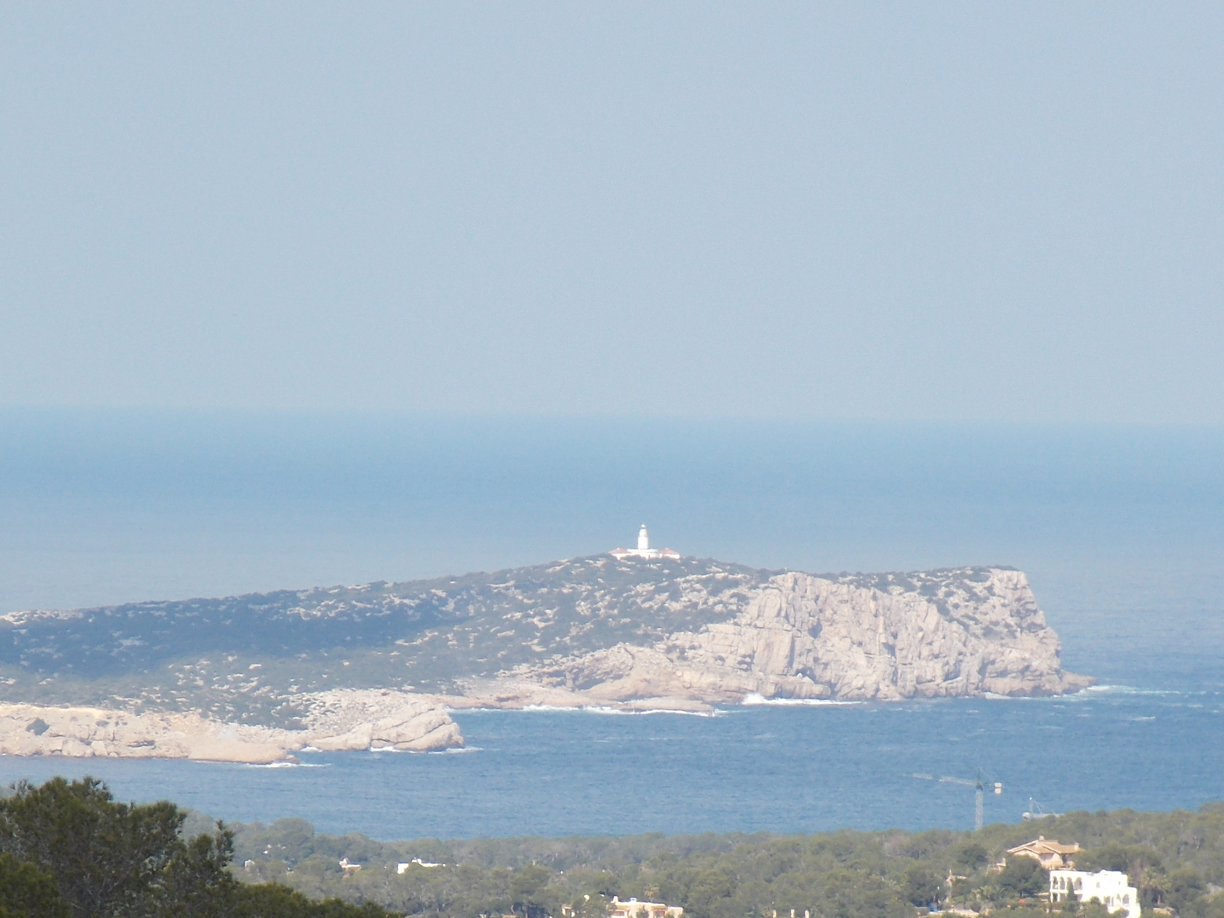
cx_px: 449
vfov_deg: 3.2
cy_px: 720
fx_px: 16266
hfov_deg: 4.3
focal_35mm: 460
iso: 80
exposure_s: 1/320
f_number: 5.8
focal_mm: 49.7
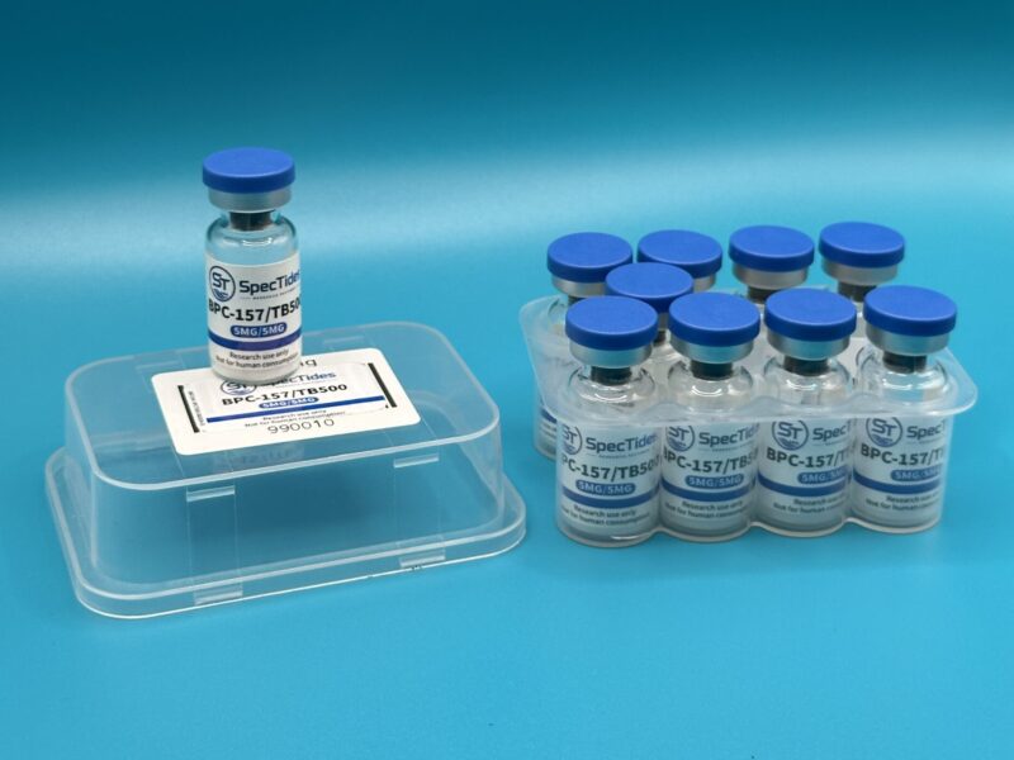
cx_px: 507
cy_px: 380
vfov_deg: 30.3
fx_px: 1406
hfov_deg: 39.7
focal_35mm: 48
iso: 64
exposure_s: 1/264
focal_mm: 6.86
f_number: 1.78
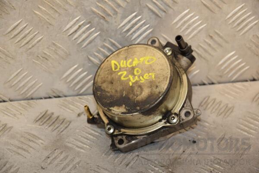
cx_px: 130
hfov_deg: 14.9
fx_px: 993
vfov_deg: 9.9
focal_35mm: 138
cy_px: 86
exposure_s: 1/200
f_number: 5.6
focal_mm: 92
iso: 800
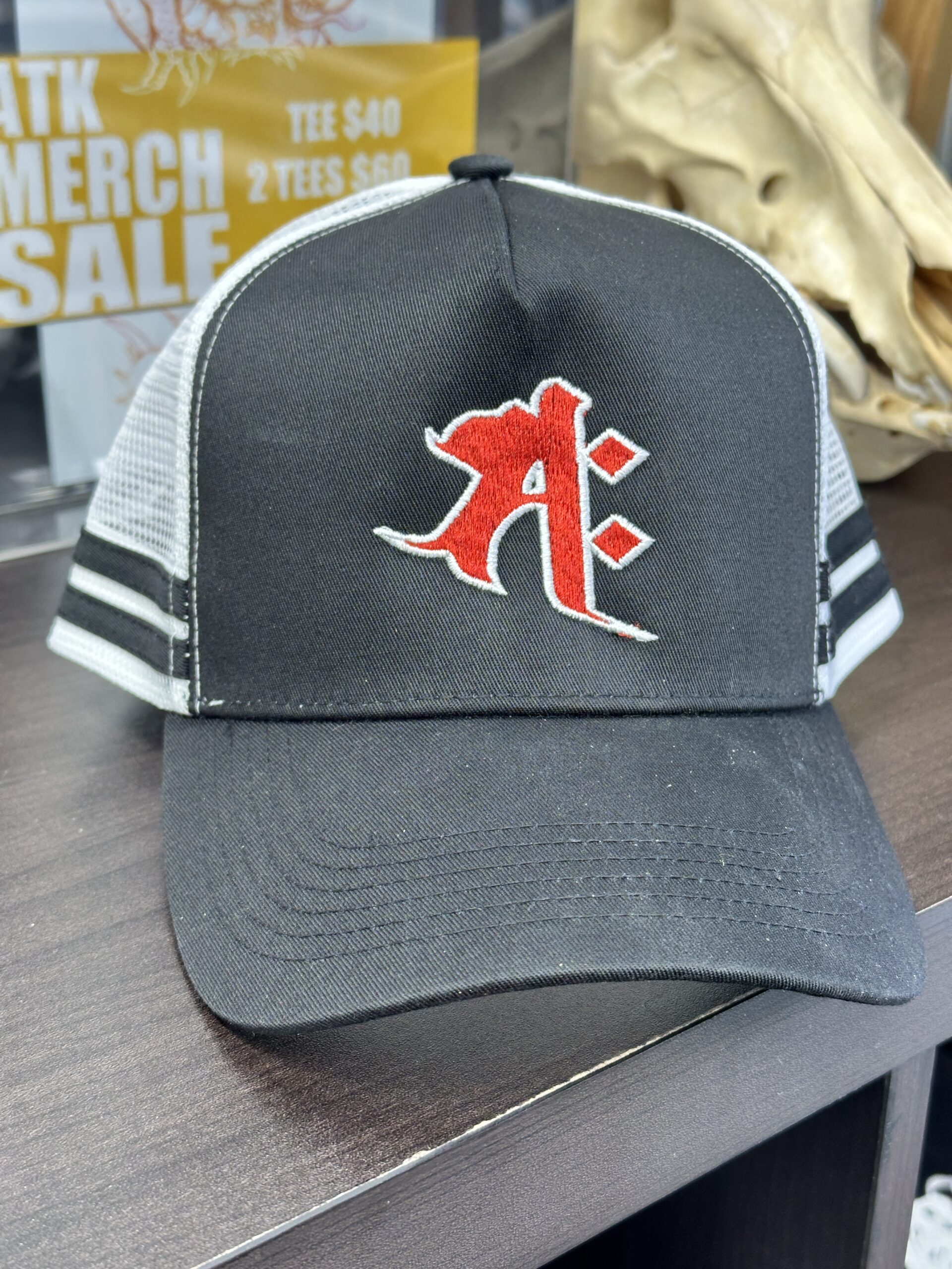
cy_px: 634
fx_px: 1760
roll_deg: -2.0
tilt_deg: -21.8
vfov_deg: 39.7
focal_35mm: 48
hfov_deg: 30.3
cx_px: 476
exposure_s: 1/50
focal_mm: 6.86
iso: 50
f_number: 1.78
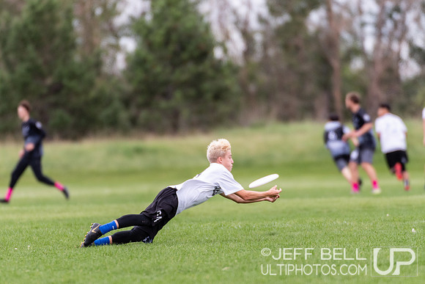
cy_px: 153
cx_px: 220
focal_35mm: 757
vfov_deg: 1.8
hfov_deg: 2.7
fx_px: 8942
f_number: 4
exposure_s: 1/1000
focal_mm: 400
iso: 500
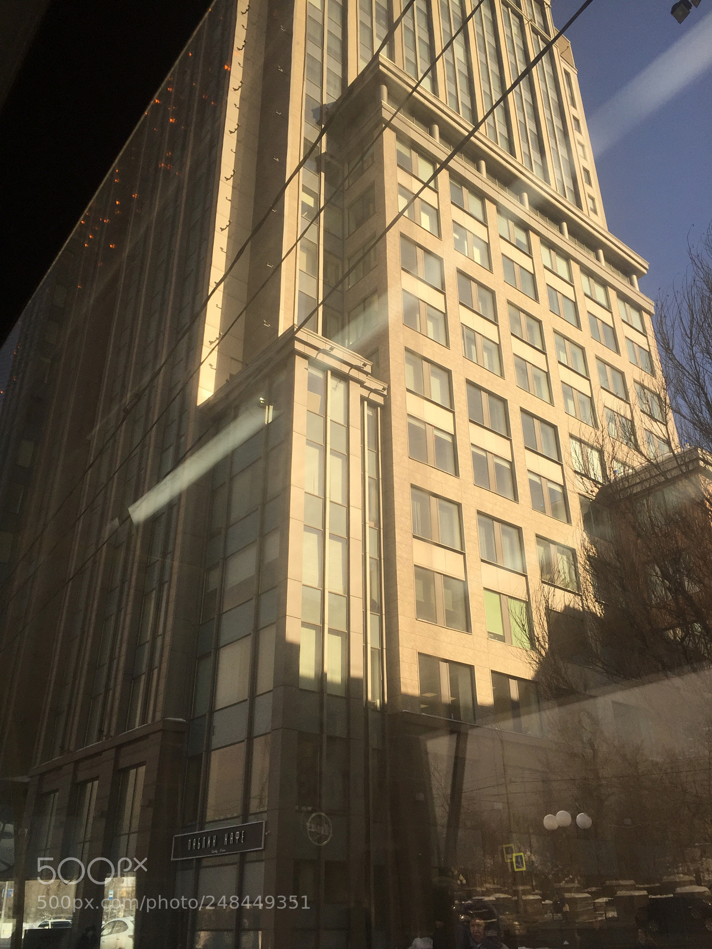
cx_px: 356
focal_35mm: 29
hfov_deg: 48.2
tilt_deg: +29.0
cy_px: 474
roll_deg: +0.5
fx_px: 795
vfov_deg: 61.7
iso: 32
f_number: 2.2
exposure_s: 1/1068
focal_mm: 4.15
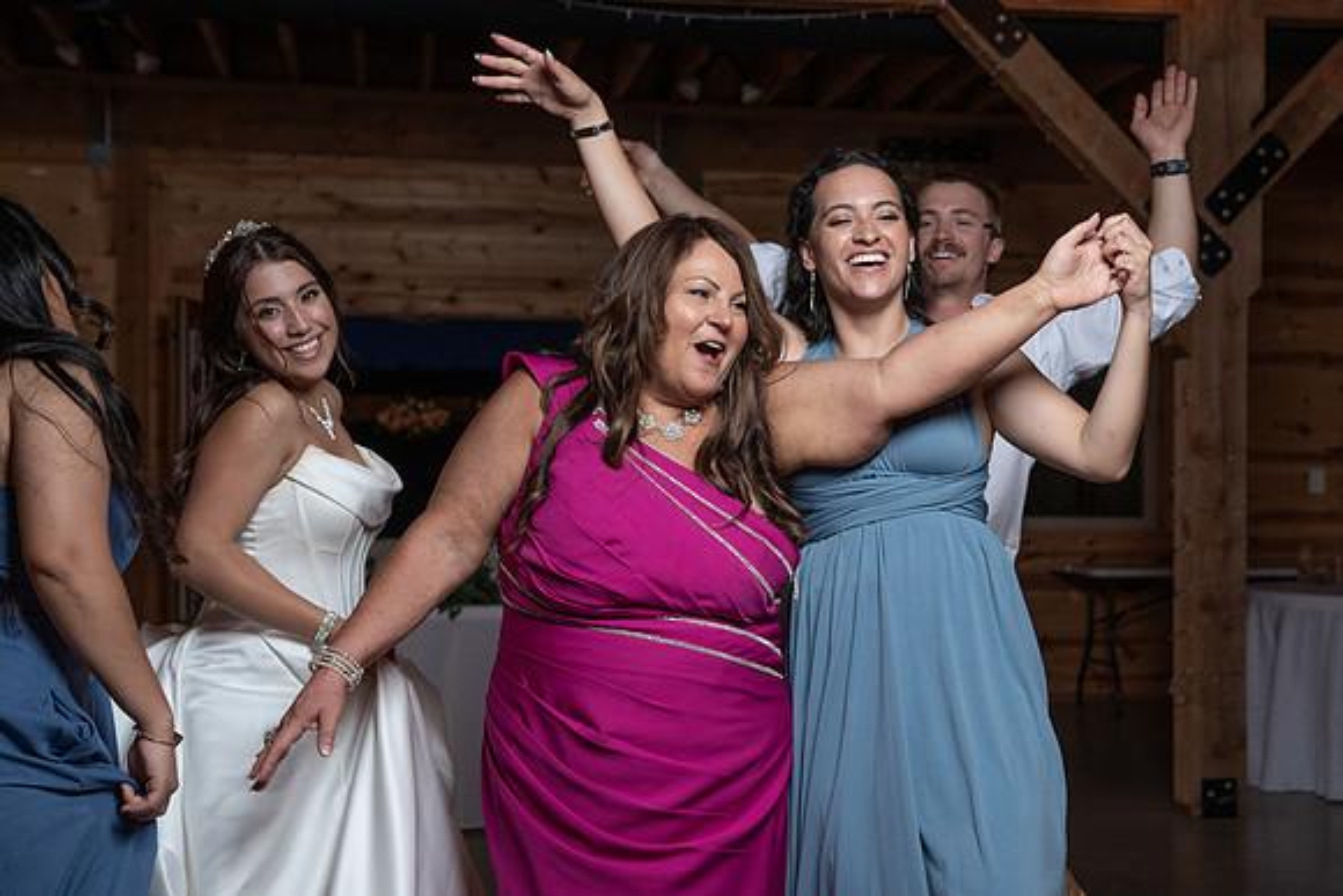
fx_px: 2031
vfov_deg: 24.9
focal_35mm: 54
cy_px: 493
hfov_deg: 36.5
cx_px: 772
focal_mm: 46
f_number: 4
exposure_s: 1/200
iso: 2000
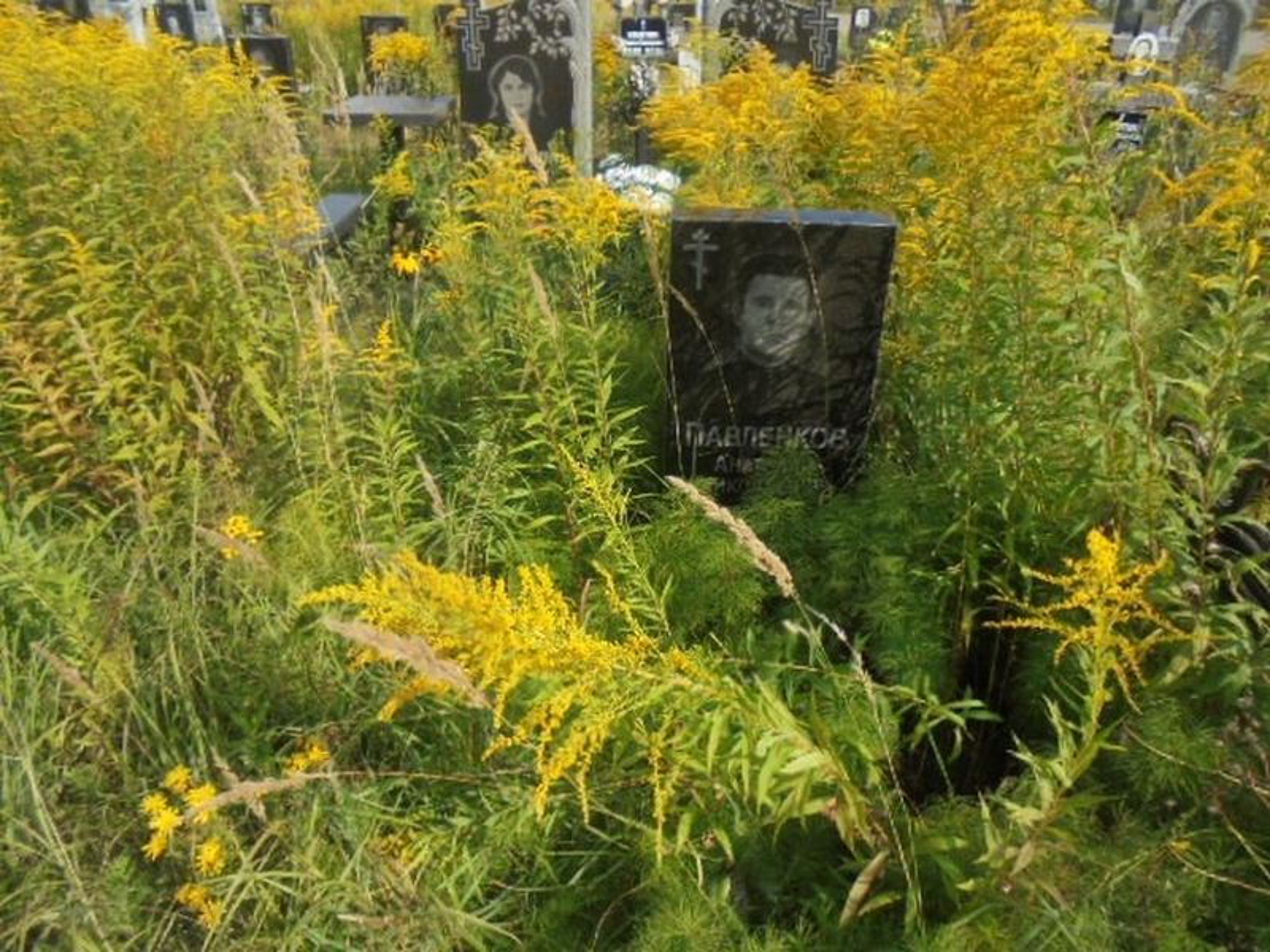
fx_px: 954
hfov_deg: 67.3
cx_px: 635
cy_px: 476
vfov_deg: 53.1
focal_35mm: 26
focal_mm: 4.6
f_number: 3.5
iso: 100
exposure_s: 1/800
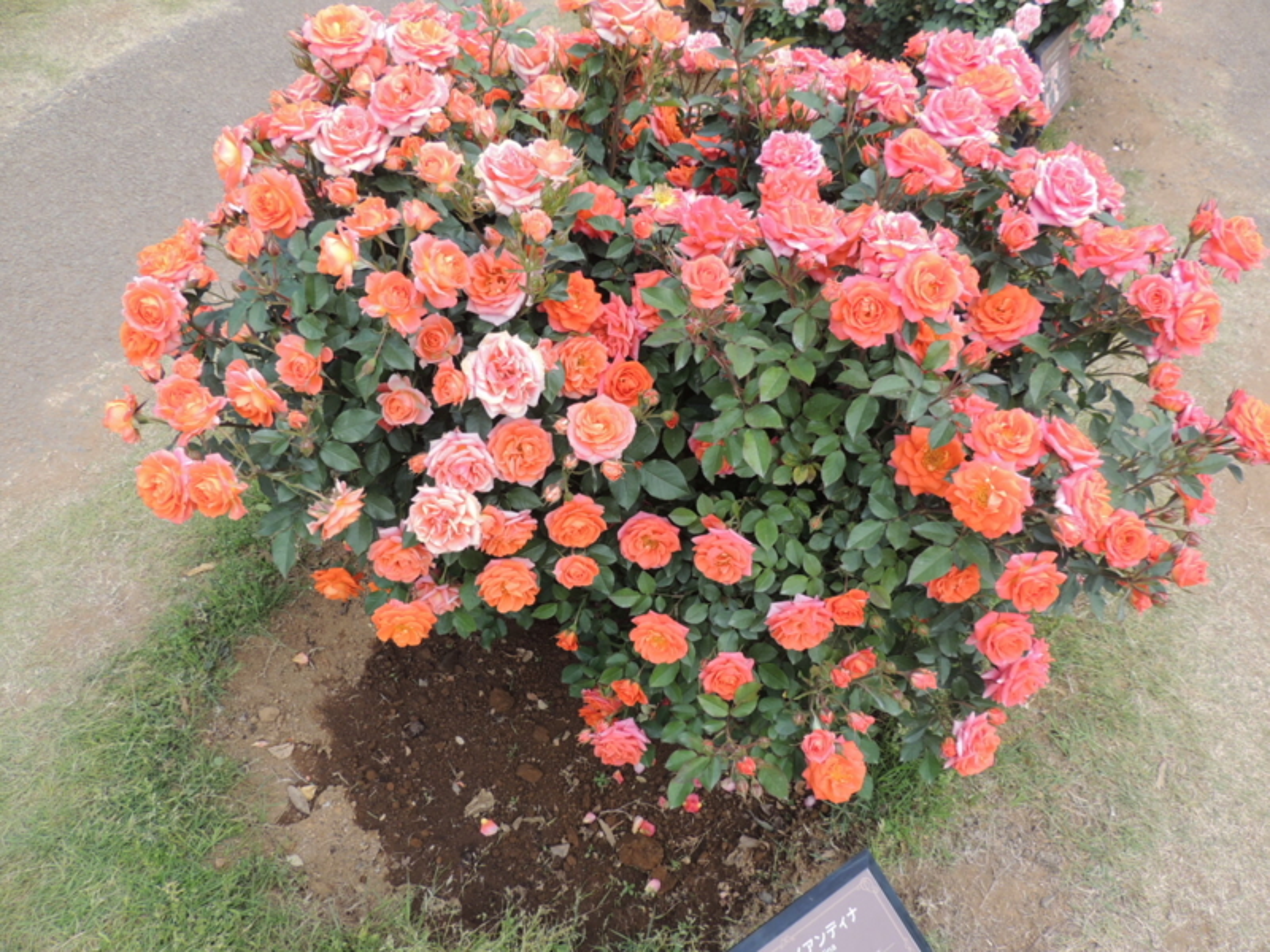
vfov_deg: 56.8
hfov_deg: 71.6
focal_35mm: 24
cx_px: 635
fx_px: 881
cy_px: 476
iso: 100
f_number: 3
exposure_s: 1/400
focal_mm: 4.3
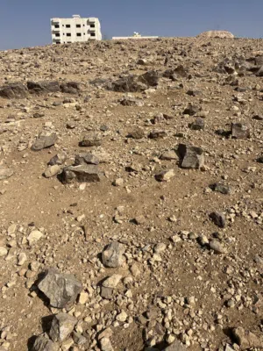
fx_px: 263
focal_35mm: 26
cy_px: 176
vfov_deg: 67.3
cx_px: 132
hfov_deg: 53.1
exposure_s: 1/7353
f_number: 1.6
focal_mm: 5.1
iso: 50
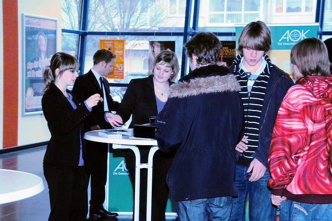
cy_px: 110
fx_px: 765
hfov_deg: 24.5
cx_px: 166
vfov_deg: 16.4
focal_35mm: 83
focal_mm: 48
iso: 400
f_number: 5
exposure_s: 1/60
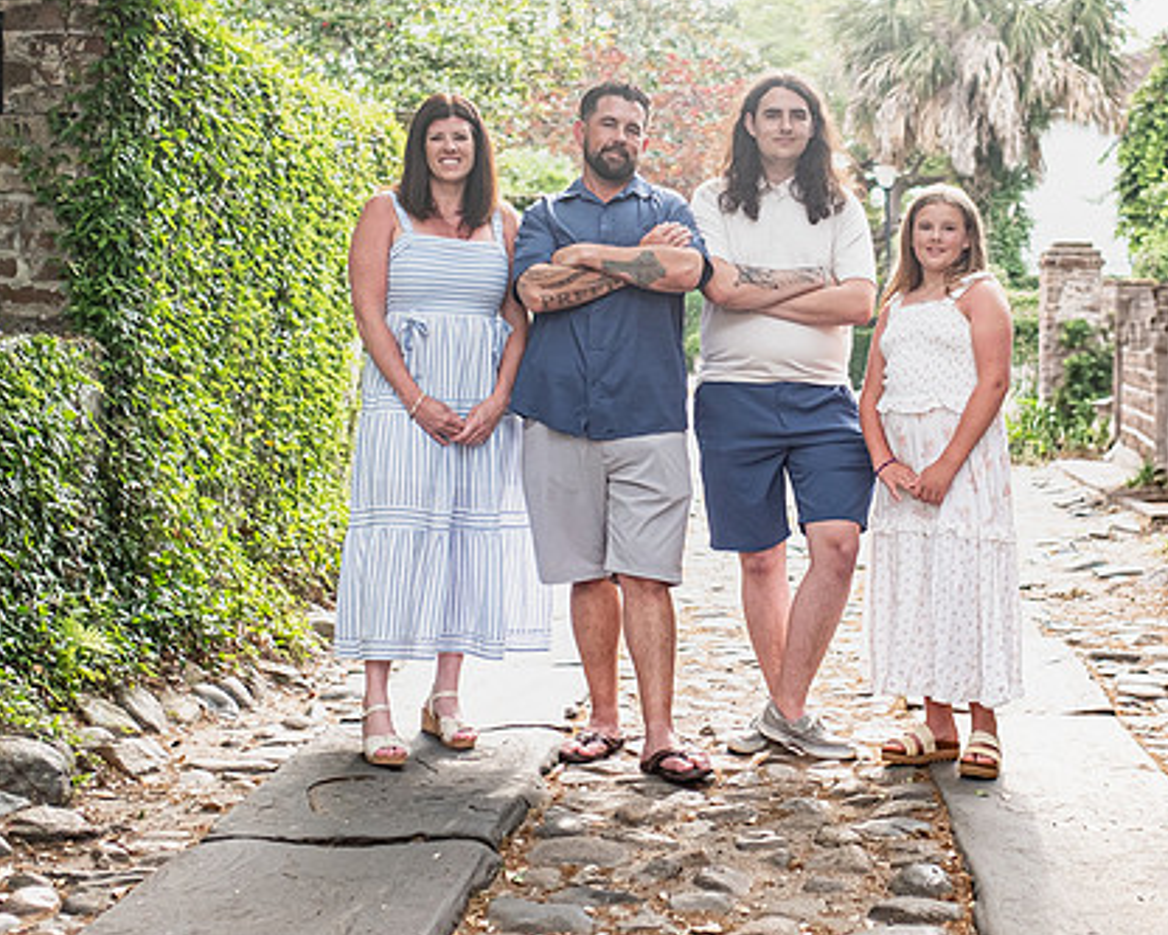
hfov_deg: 30.2
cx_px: 792
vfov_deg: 24.6
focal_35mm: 62
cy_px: 417
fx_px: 2144
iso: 200
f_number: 2
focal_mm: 23
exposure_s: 1/1000
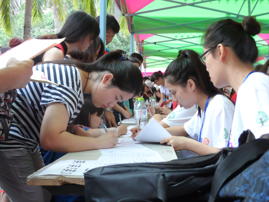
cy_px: 101
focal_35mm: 53
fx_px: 412
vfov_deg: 27.5
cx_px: 134
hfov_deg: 36.2
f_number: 4
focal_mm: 8.7
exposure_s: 1/45
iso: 400
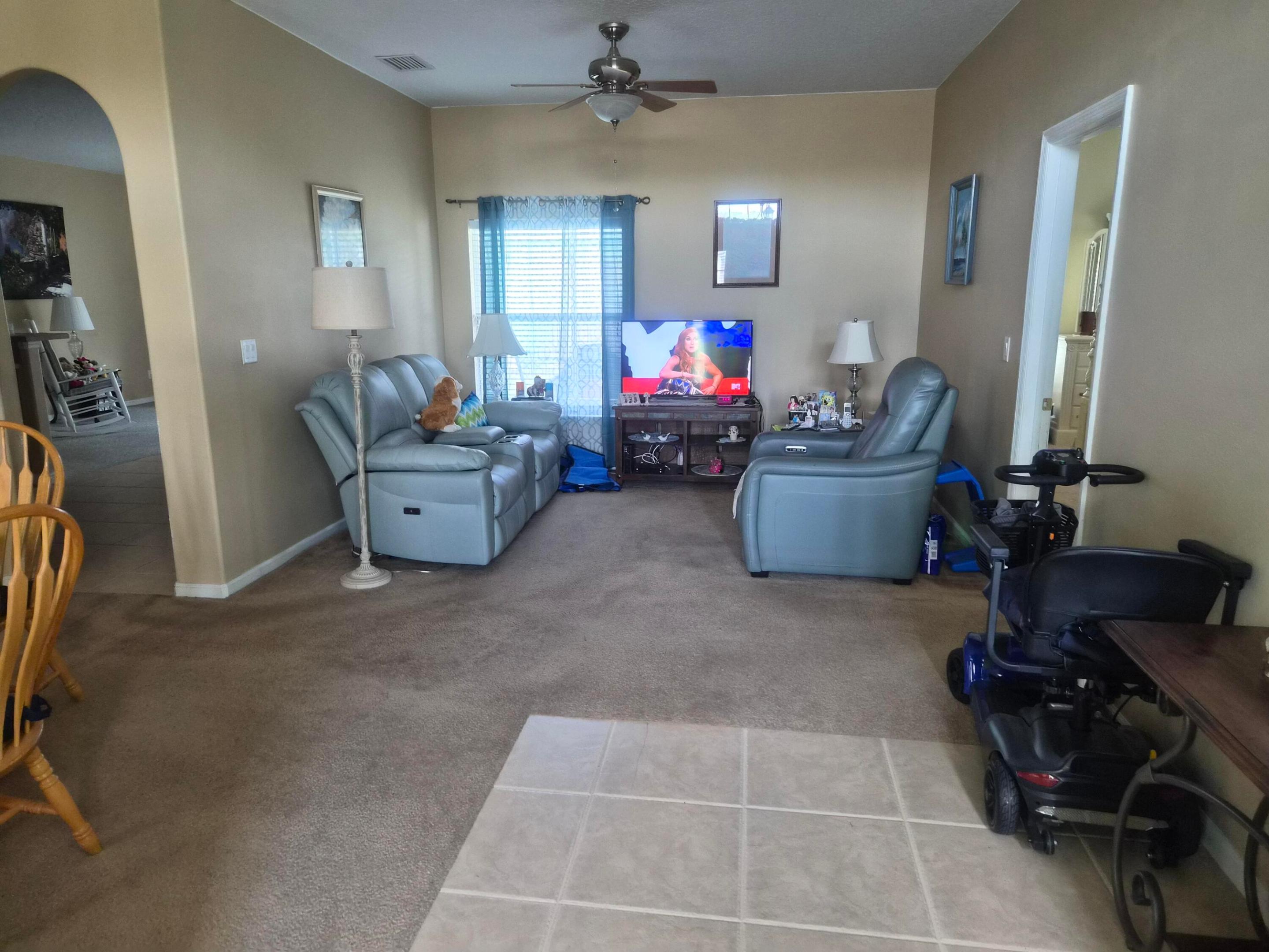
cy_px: 476
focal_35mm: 23
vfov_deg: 58.9
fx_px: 843
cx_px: 634
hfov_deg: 73.9
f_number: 1.8
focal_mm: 5.4
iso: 640
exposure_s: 1/120
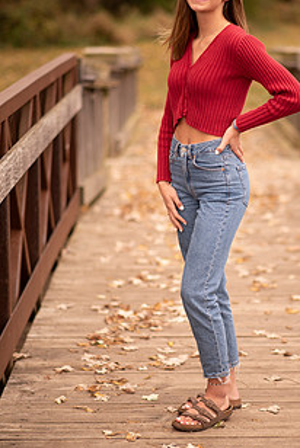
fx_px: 1546
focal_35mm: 124
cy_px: 211
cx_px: 207
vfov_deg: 16.5
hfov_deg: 11.1
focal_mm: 85
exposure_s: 1/500
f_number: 1.8
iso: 100
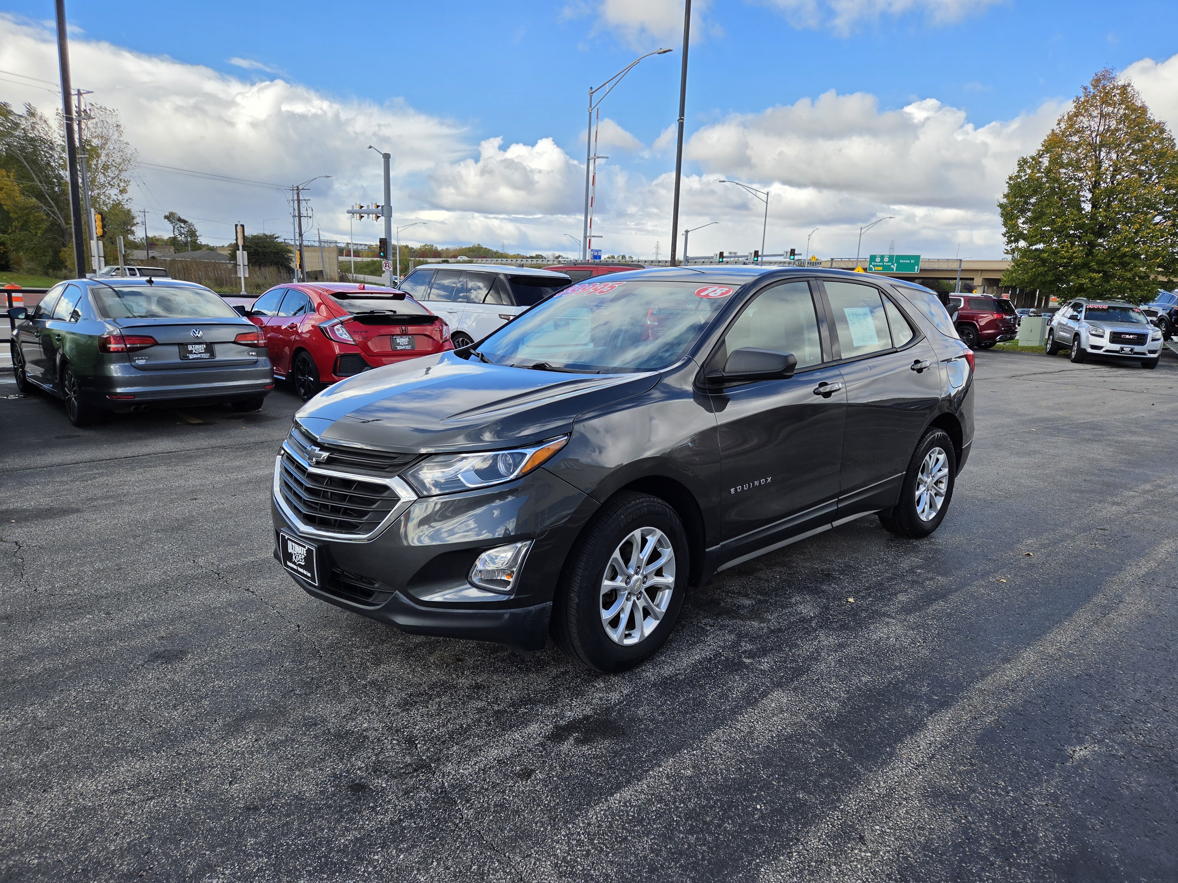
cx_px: 589
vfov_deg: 58.9
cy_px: 442
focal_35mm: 23
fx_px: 783
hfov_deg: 73.9
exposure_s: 1/4032
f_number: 1.8
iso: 80
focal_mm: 5.4
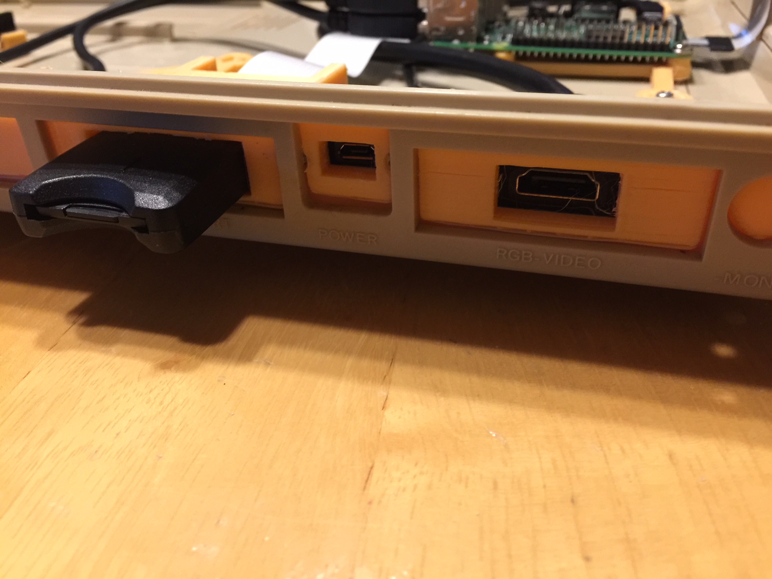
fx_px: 647
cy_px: 290
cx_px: 386
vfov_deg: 48.2
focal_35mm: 29
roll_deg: +2.9
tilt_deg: -30.9
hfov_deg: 61.7
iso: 125
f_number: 2.2
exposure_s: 1/10
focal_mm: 4.15
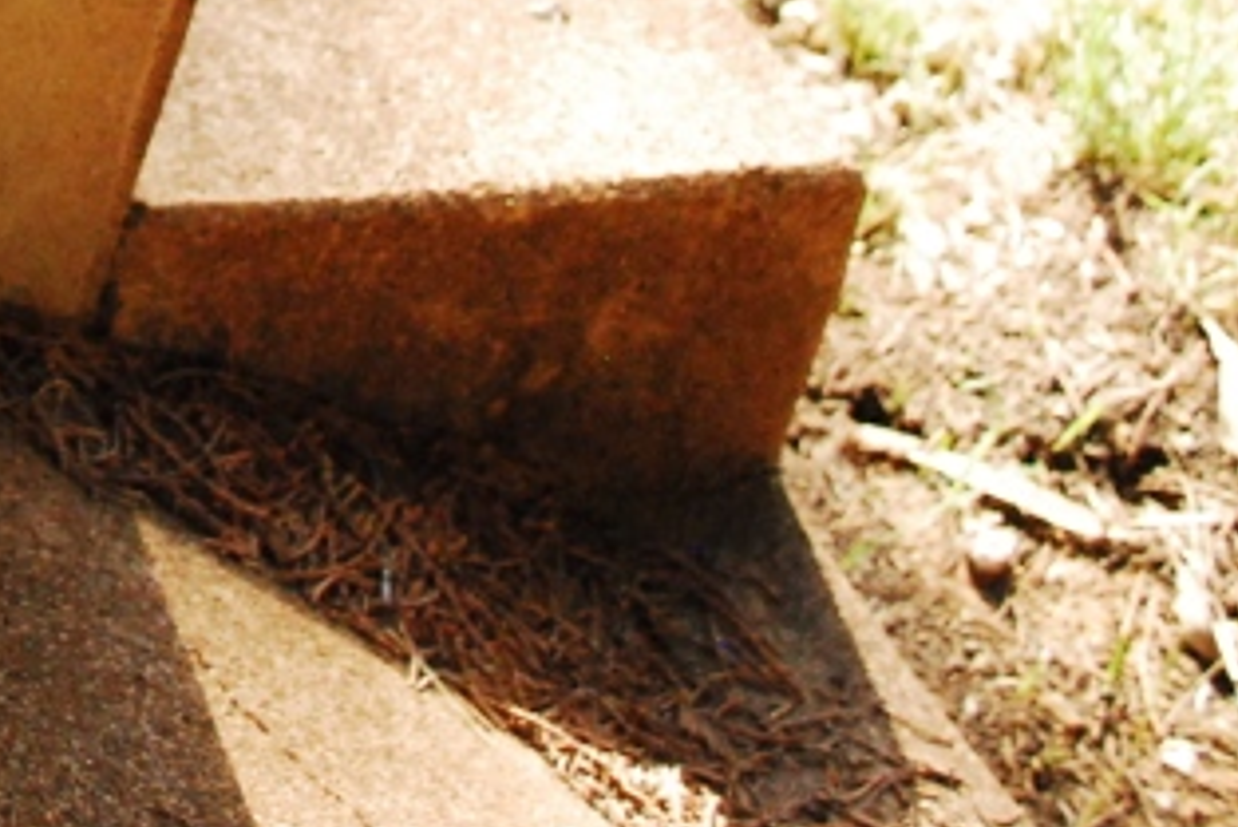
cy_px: -497
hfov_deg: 17.1
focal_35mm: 108
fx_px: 3716
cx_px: -609
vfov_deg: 12.0
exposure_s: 1/1600
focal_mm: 22
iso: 1600
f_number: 4
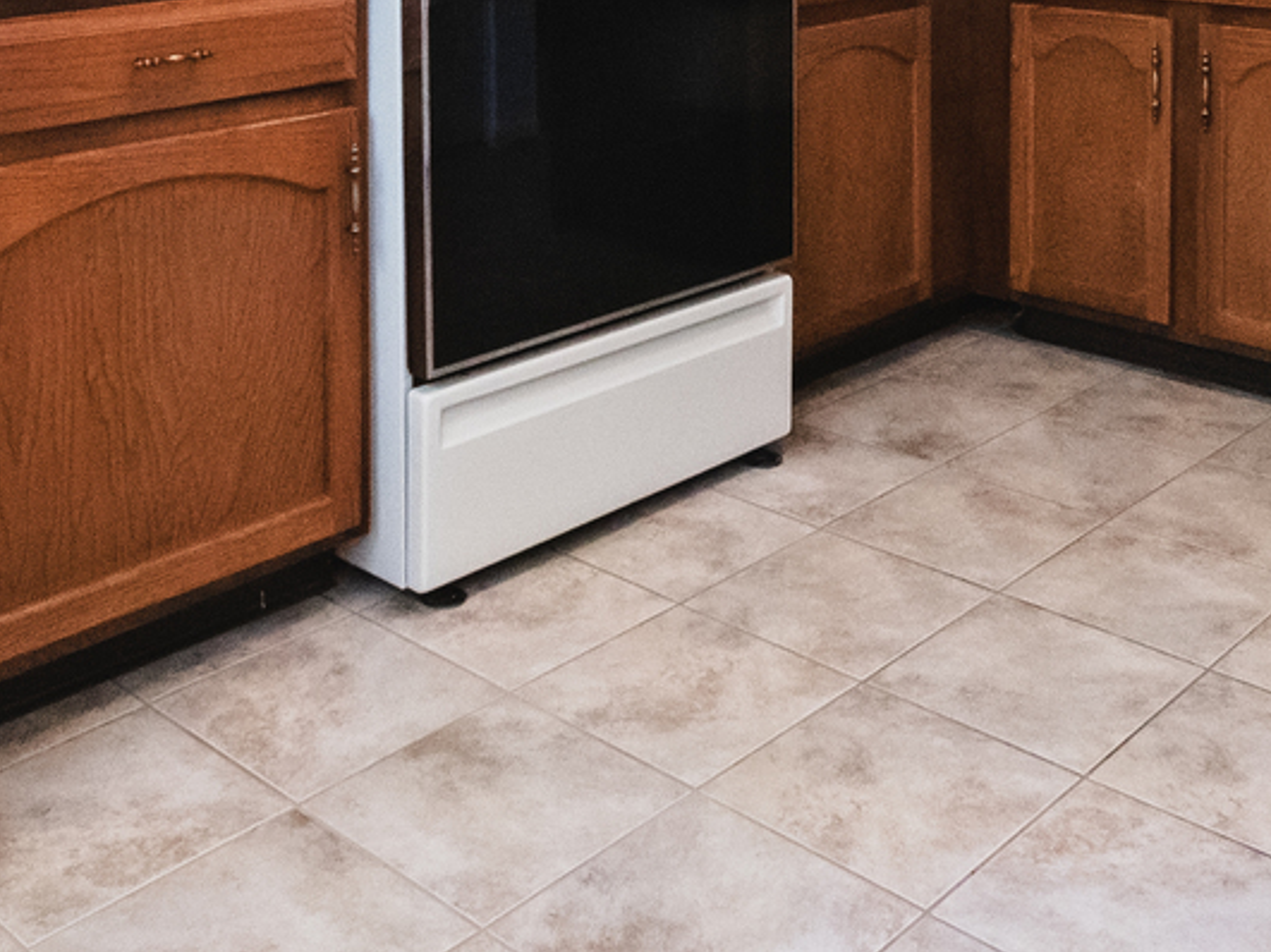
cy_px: -167
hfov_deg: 42.9
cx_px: 697
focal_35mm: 44
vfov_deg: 28.8
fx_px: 1615
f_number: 10
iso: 2500
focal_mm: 10
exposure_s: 1/60
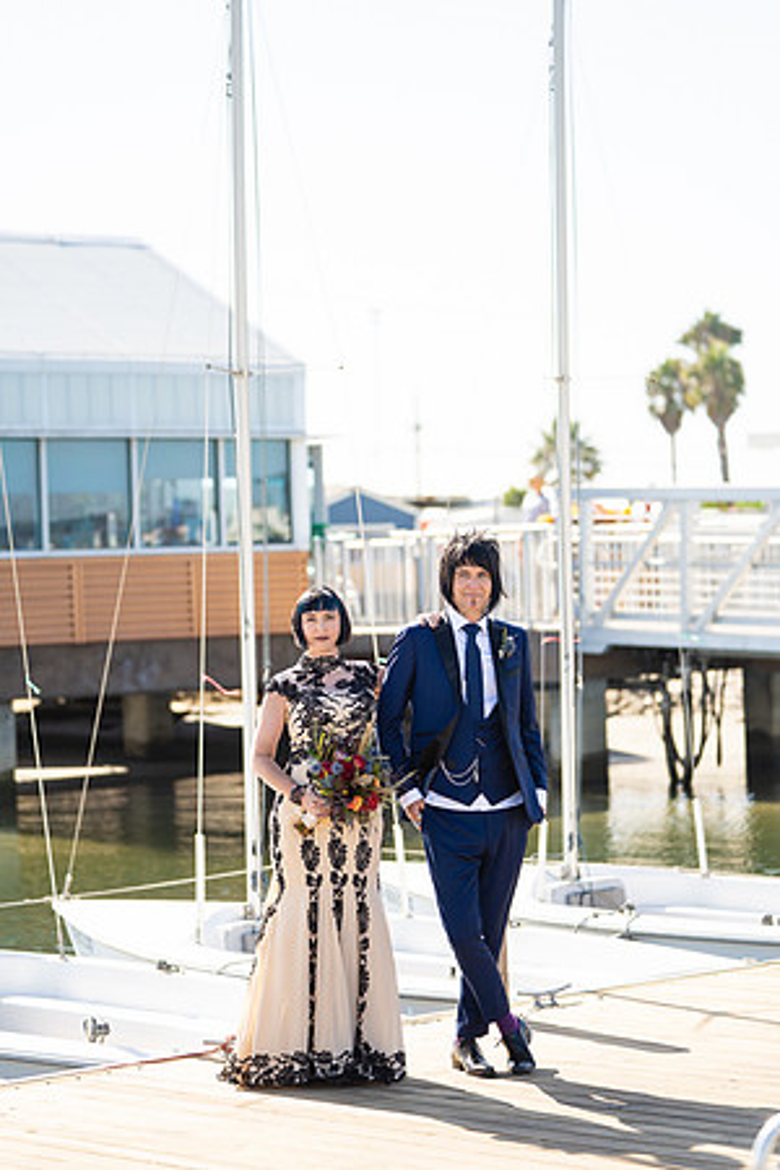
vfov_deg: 20.6
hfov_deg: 13.8
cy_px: 585
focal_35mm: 99
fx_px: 3217
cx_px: 390
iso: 200
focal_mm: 99
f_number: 2.8
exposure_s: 1/1250
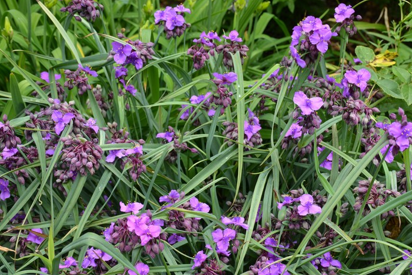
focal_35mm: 71
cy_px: 193
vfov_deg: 19.1
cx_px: 235
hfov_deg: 28.4
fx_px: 813
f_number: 6.3
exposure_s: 1/160
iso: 200
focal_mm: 32
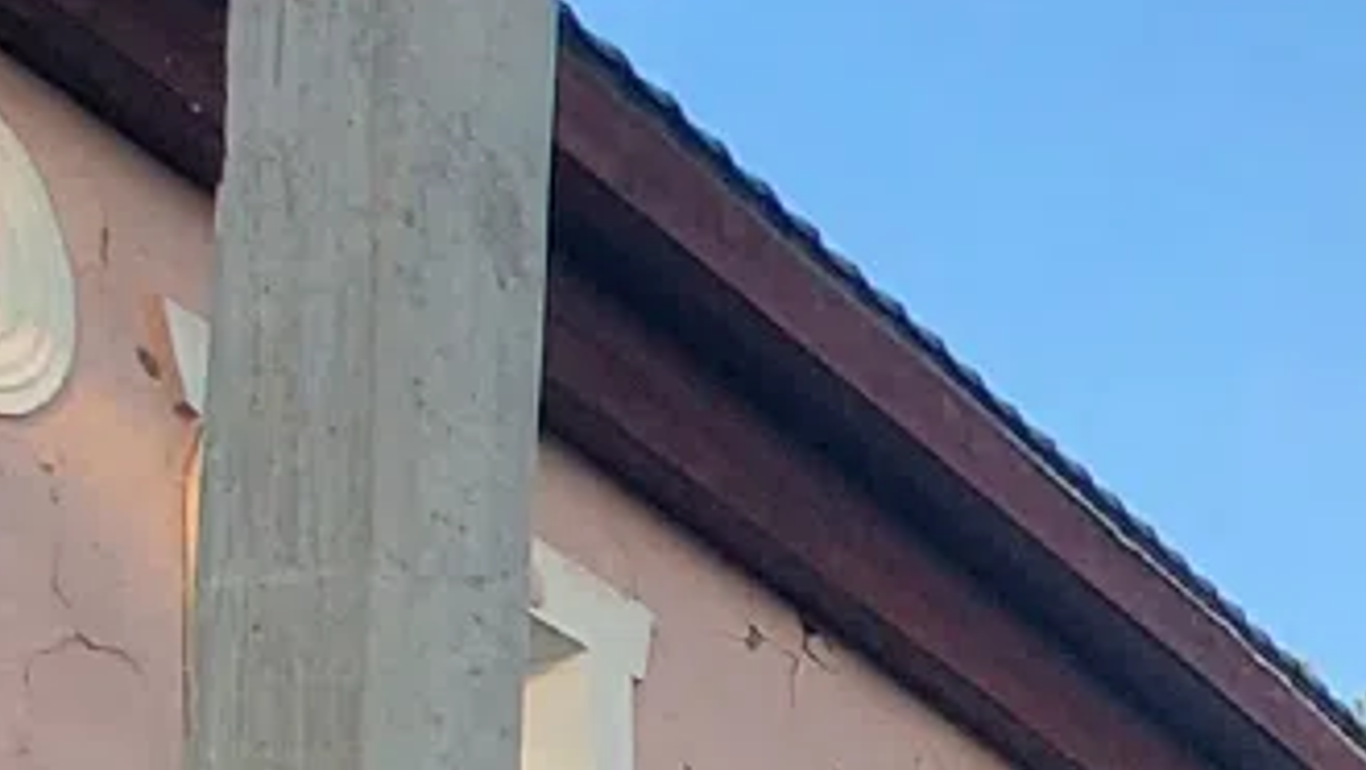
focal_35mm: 103
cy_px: 2115
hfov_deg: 14.3
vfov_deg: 9.7
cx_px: 3229
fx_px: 3733
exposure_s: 1/207
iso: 32
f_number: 2.2
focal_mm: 1.74
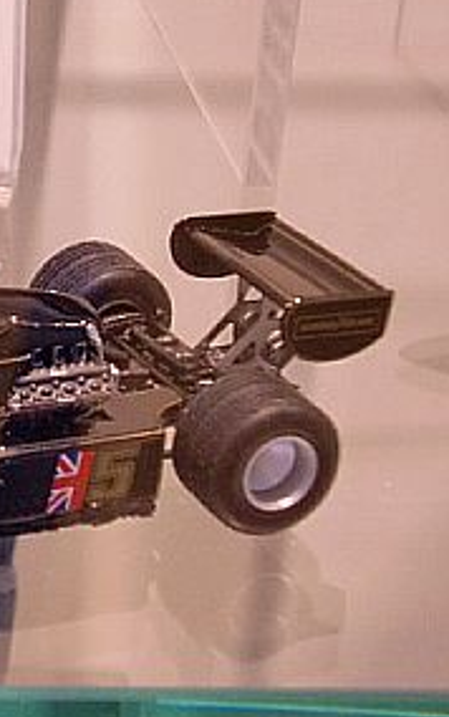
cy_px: 338
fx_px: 2345
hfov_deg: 10.7
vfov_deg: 17.4
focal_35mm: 120
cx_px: -146
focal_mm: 11.16
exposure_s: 1/40
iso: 400
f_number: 4.3
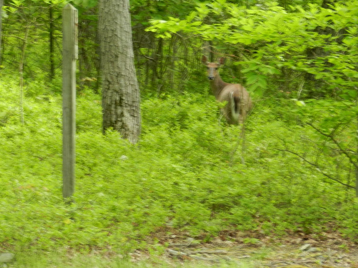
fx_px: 4396
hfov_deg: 4.7
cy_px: 174
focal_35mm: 425
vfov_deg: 3.5
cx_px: 144
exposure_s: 1/60
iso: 180
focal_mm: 55
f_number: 5.4
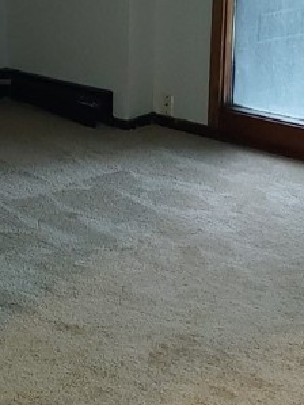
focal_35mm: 90
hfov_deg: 16.3
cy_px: 64
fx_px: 1055
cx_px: 54
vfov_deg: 21.4
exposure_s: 1/15
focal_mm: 4.23
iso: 200
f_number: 1.5
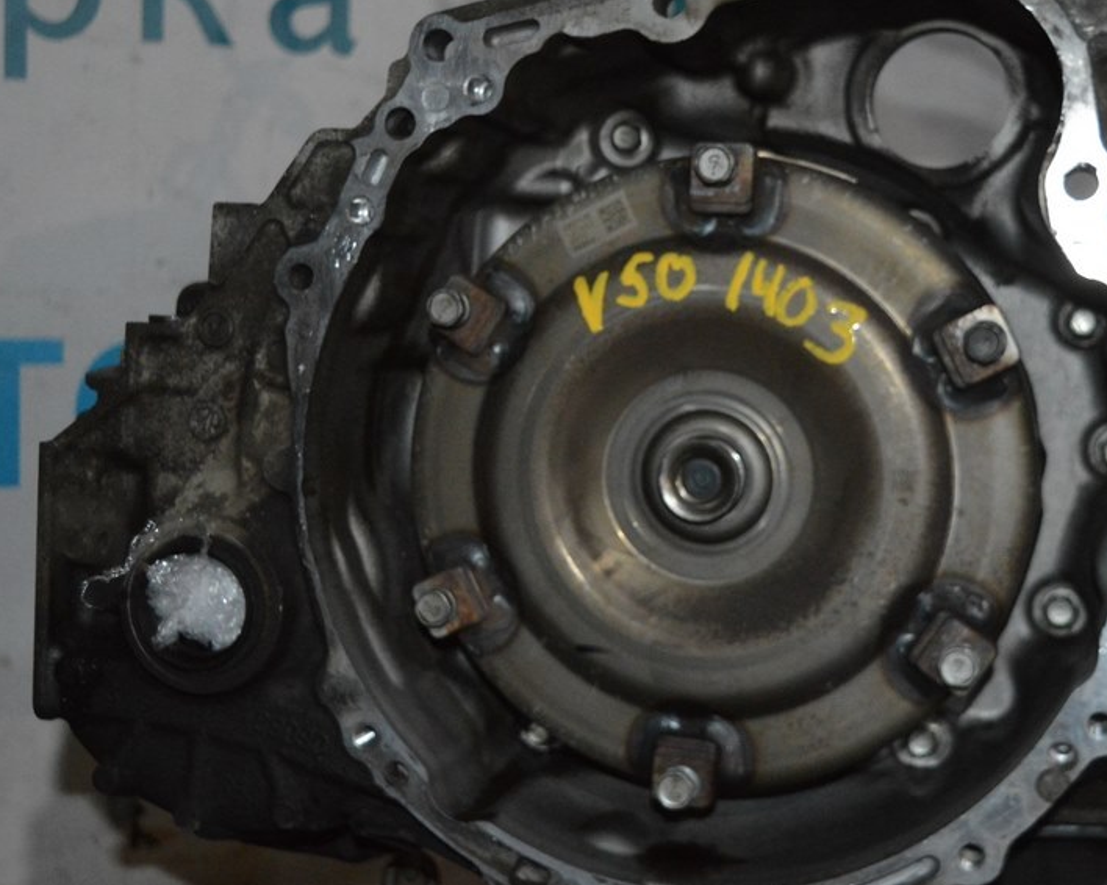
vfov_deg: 26.7
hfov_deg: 33.0
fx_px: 1867
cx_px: 571
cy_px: 428
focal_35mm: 57
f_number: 4.2
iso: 3200
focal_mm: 28
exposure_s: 1/60
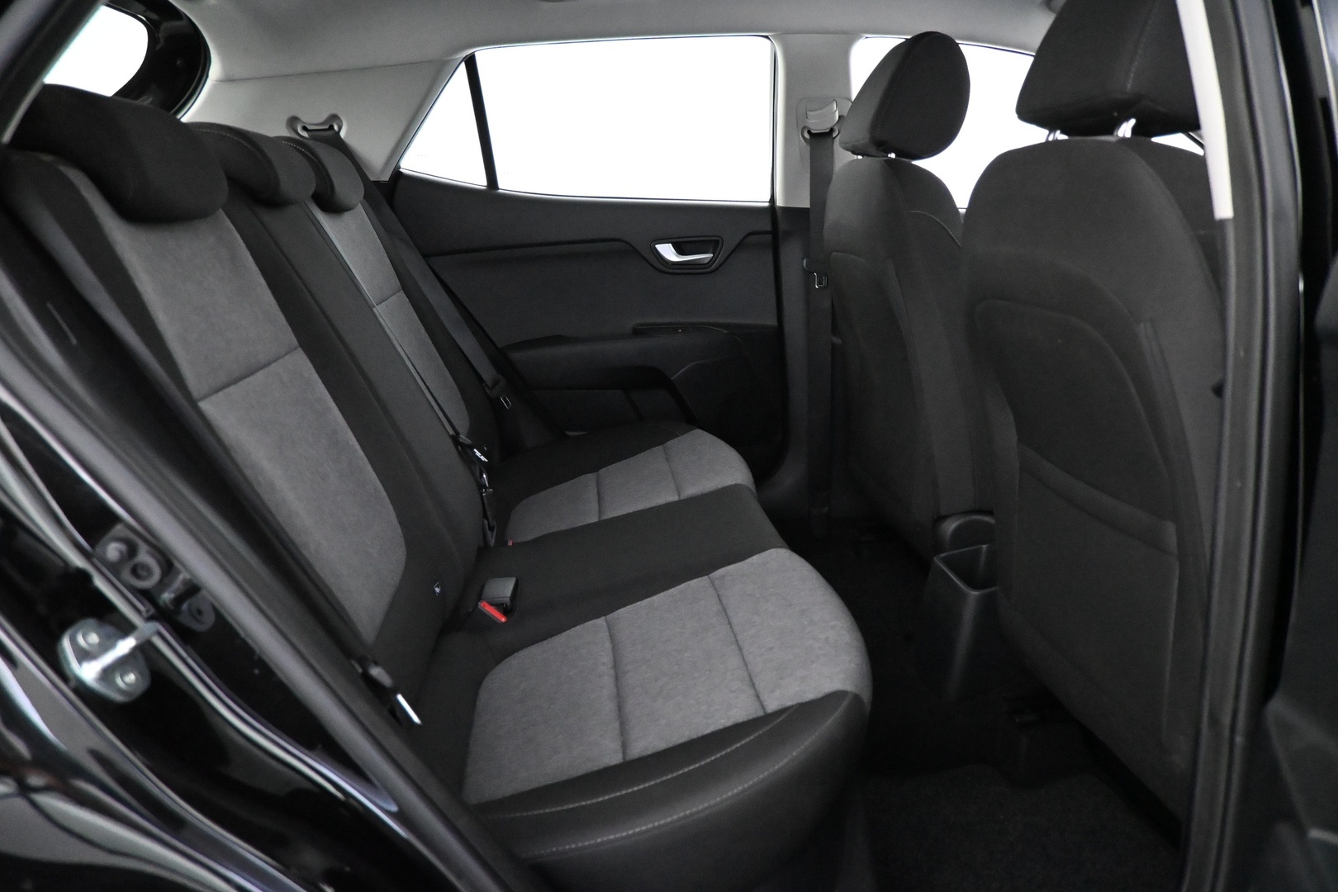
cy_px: 446
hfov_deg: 73.7
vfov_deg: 53.1
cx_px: 669
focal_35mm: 24
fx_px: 892
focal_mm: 16
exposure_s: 1/60
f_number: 3.5
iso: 8000
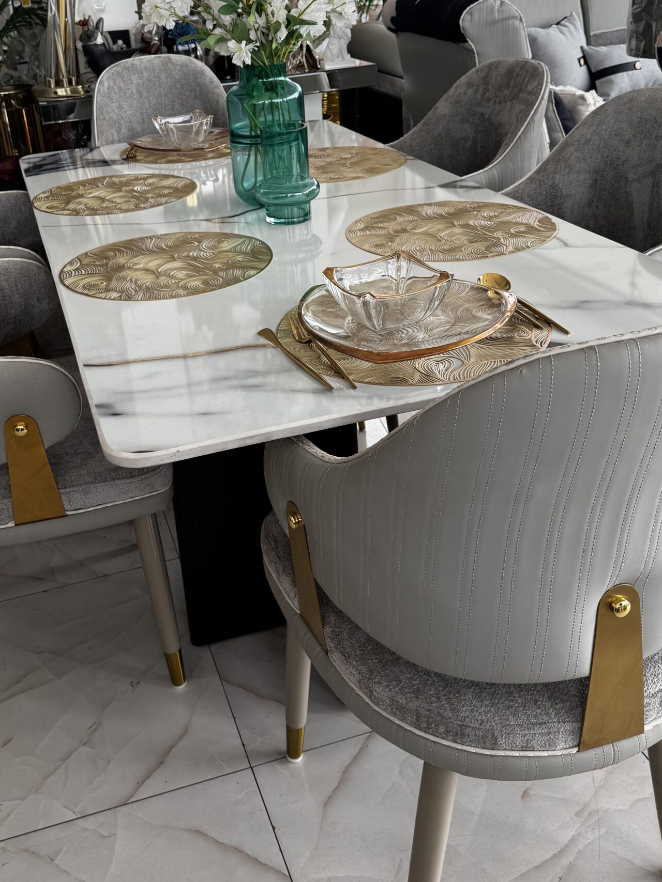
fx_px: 918
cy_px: 337
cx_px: 280
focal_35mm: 36
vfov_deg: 50.9
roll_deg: +4.3
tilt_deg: -22.4
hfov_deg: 39.6
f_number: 1.78
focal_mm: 6.76
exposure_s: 1/419
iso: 80
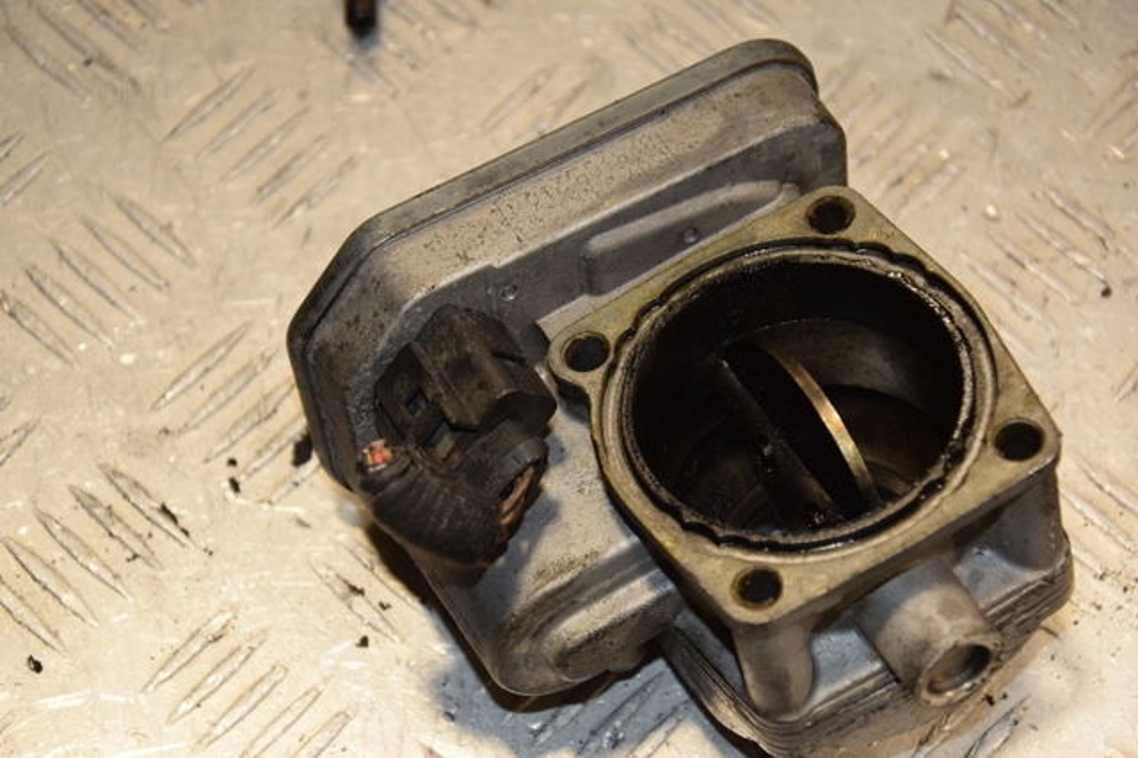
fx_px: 3317
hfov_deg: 19.5
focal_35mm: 105
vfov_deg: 13.0
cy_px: 379
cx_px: 569
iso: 800
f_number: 5.6
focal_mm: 70
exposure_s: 1/200
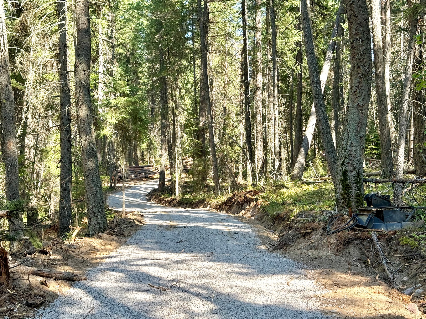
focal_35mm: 48
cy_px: 160
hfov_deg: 39.7
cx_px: 213
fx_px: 591
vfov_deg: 30.3
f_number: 1.78
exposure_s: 1/390
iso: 64
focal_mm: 6.76
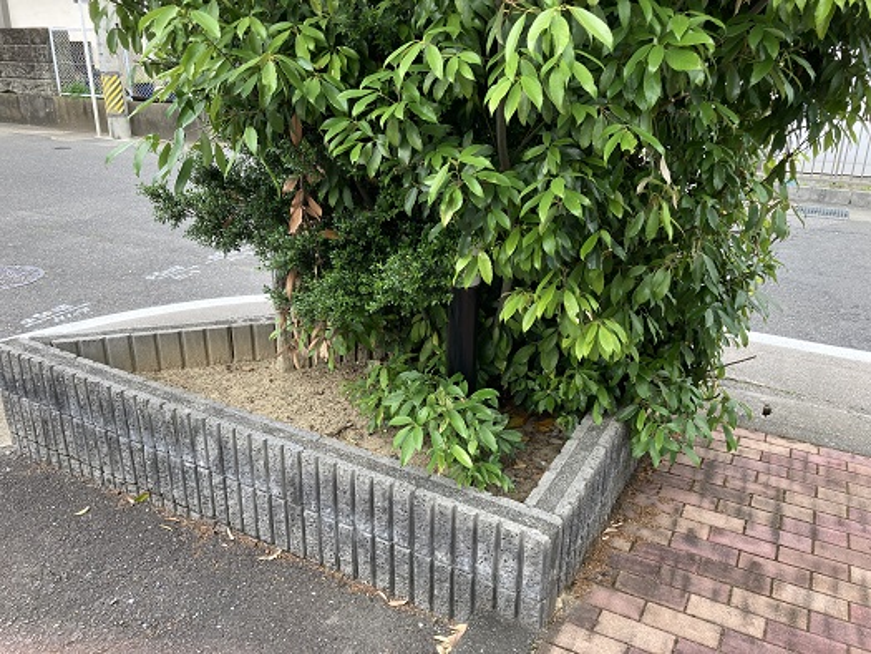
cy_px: 327
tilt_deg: -19.9
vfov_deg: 49.8
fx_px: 705
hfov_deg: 63.4
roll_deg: -0.8
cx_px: 436
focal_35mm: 28
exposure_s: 1/122
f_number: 1.8
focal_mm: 3.99
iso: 25
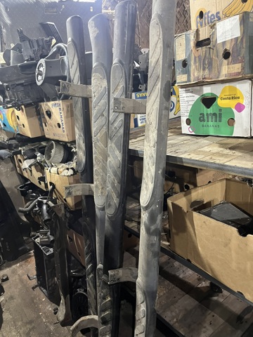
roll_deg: +6.1
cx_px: 126
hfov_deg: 53.1
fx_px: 253
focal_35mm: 26
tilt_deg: -19.0
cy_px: 168
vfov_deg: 67.3
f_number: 1.6
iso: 500
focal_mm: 5.1
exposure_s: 1/50
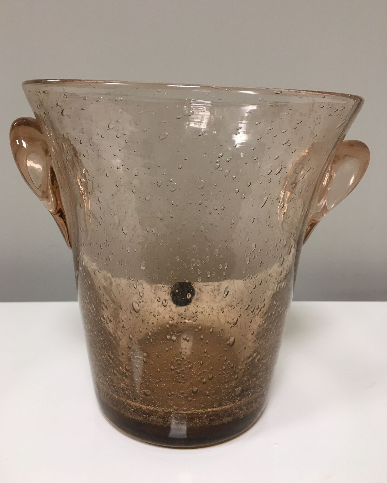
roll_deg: -0.6
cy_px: 228
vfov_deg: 57.1
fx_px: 444
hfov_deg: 47.1
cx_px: 189
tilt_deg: -12.7
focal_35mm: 31
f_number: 2.2
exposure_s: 1/33
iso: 50
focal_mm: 4.15
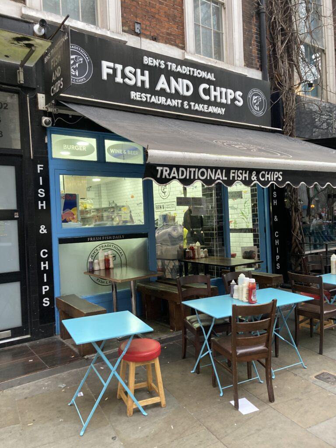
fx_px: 362
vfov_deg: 63.4
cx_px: 168
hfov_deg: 49.7
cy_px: 224
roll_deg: +2.8
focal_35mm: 28
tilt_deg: +1.2
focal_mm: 3.99
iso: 125
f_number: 1.8
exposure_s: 1/60
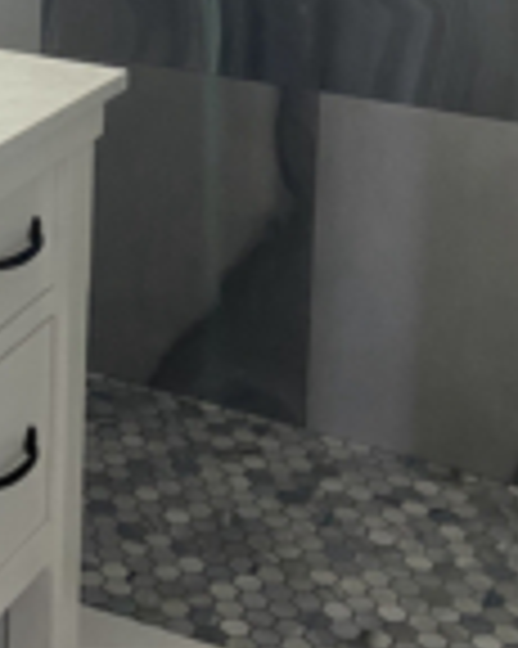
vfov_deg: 19.0
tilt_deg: -7.3
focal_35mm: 94
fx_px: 1803
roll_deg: -1.3
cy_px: -178
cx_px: -32
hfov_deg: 15.9
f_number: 1.8
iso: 400
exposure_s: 1/40
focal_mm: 4.25
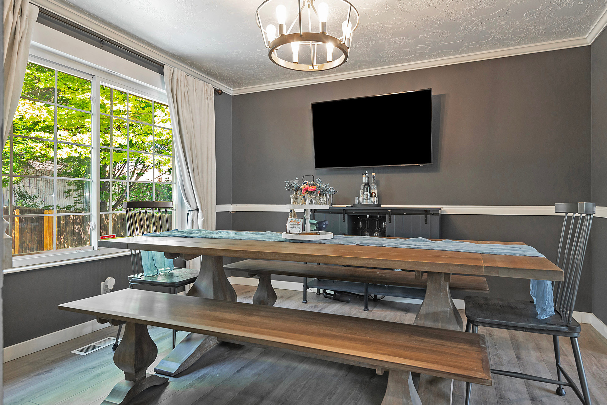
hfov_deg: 81.1
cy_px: 203
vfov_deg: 59.5
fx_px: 354
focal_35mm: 21
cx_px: 317
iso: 1000
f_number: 7.1
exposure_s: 1/15
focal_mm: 20
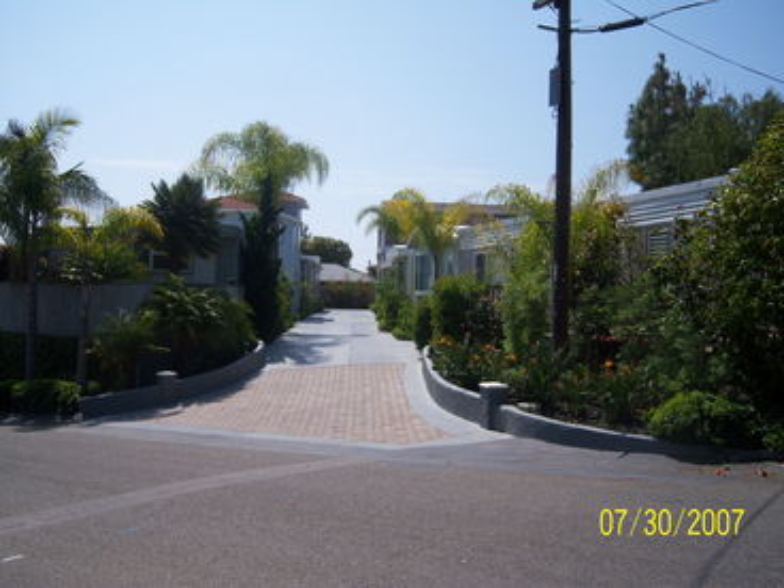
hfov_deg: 51.4
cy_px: 294
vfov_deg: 39.7
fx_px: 815
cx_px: 392
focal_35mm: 36
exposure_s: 1/800
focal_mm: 7.5
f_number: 4.8
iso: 80
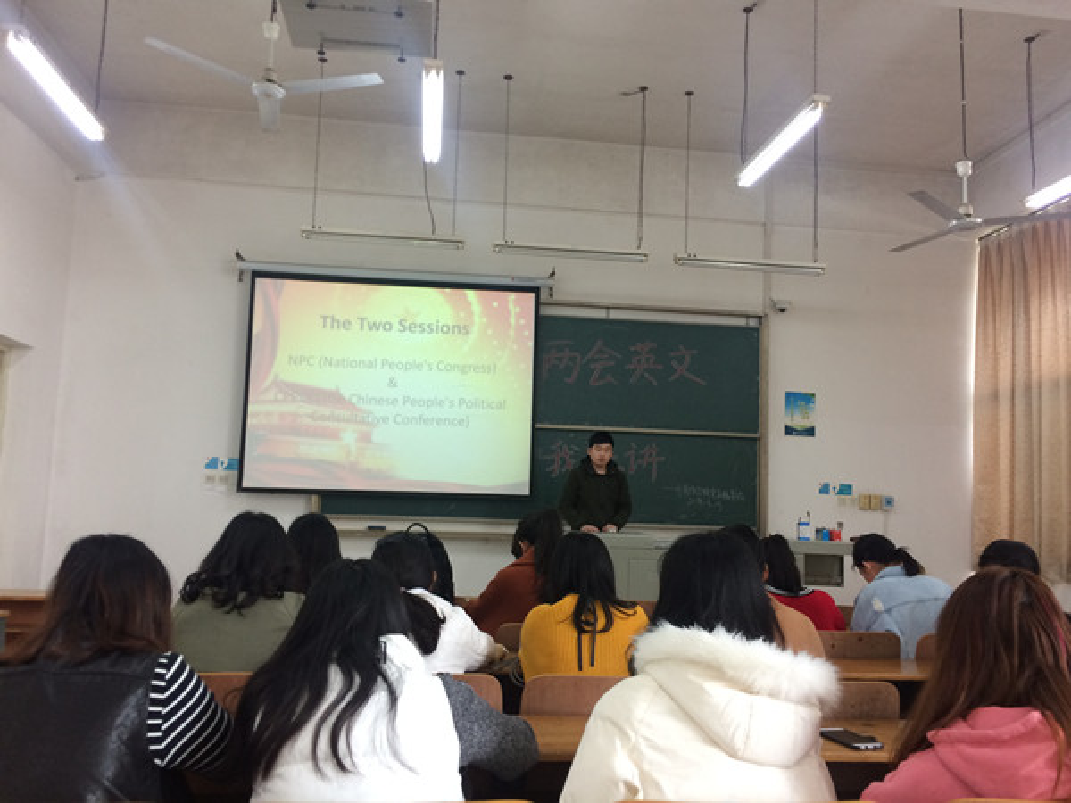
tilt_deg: +5.5
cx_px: 536
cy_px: 402
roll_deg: +0.4
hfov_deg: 61.7
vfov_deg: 48.2
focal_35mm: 29
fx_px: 897
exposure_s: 1/33
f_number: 2.2
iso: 125
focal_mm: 4.15
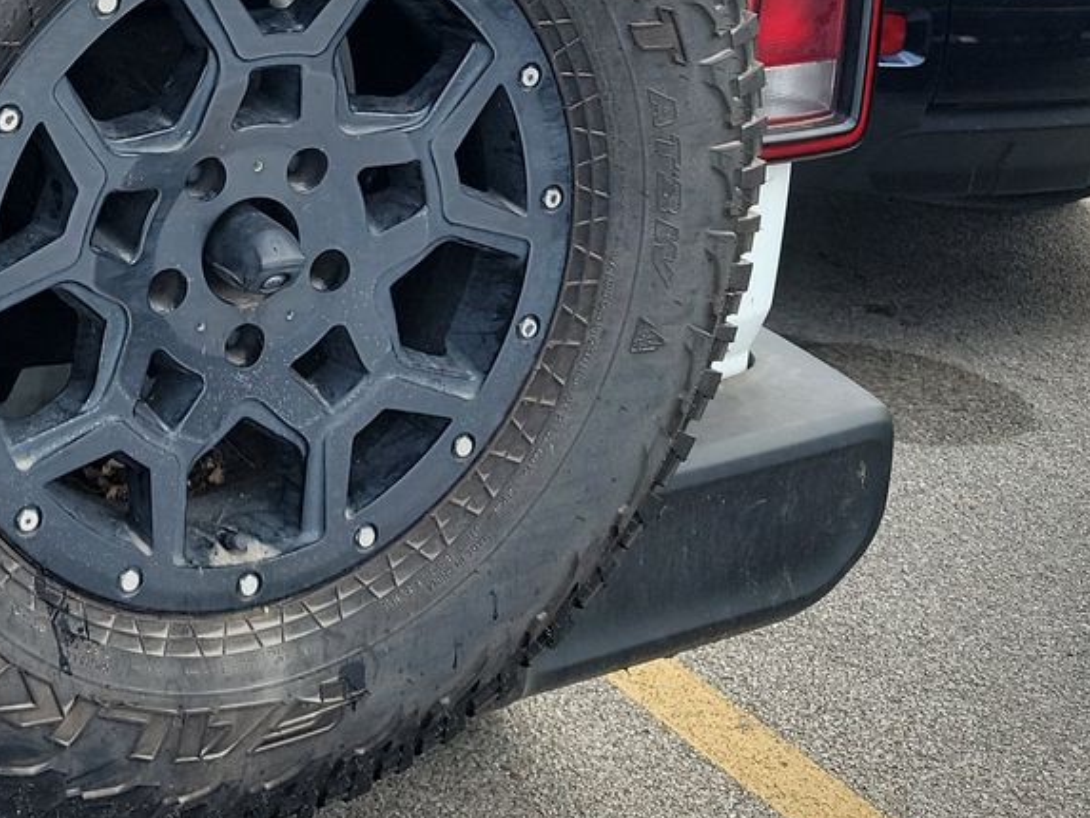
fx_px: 2110
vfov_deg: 21.0
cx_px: -21
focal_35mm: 67
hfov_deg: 27.2
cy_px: -57
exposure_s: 1/218
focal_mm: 6.7
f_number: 1.8
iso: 50
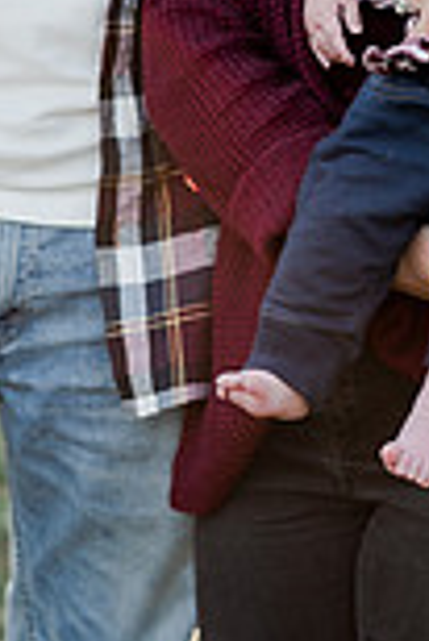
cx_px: 312
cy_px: -187
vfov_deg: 8.2
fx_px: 4423
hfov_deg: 5.6
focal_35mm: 248
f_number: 3.2
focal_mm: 85
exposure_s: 1/400
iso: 320
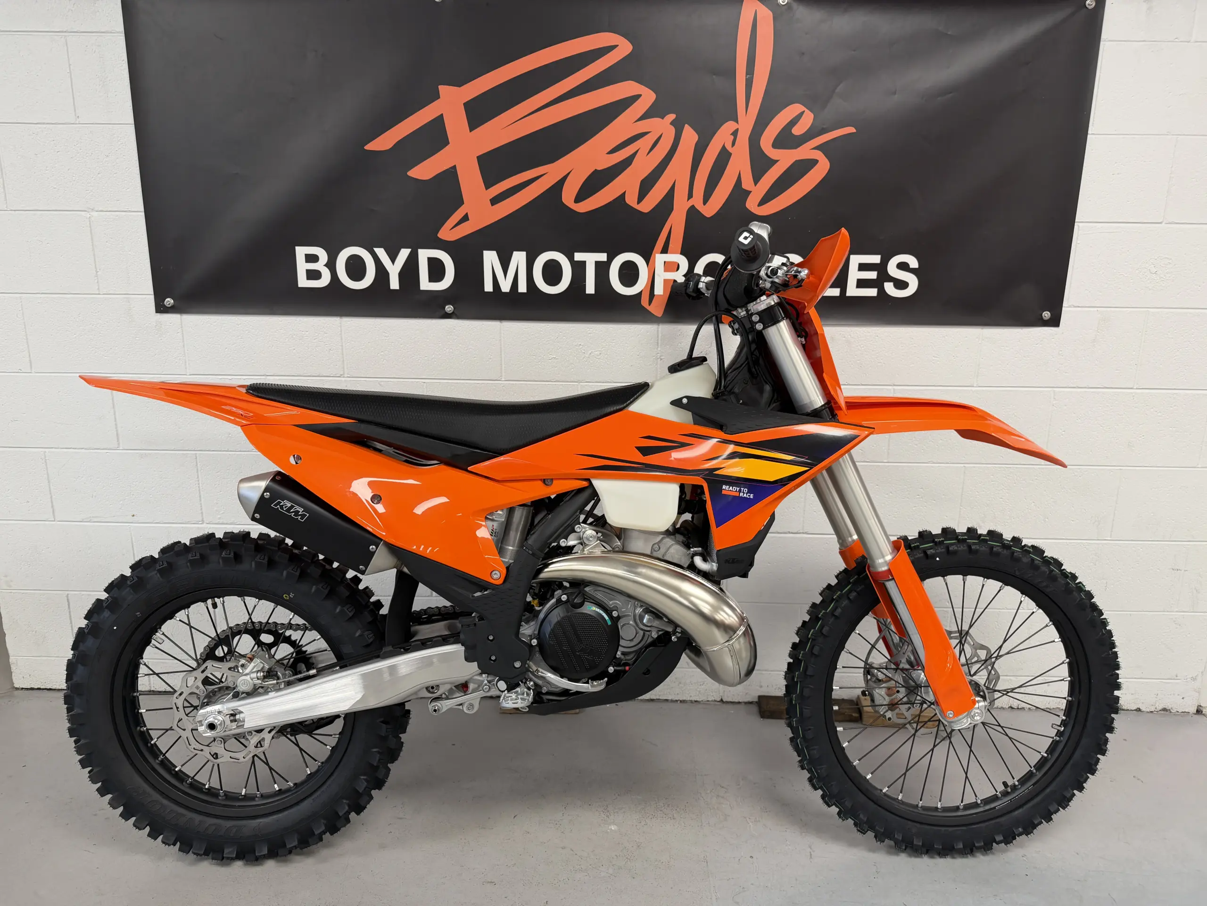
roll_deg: -1.3
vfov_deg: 56.8
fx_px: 837
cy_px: 453
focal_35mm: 24
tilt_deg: -14.7
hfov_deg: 71.6
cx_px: 604
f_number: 1.78
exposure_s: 1/100
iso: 160
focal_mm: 6.76
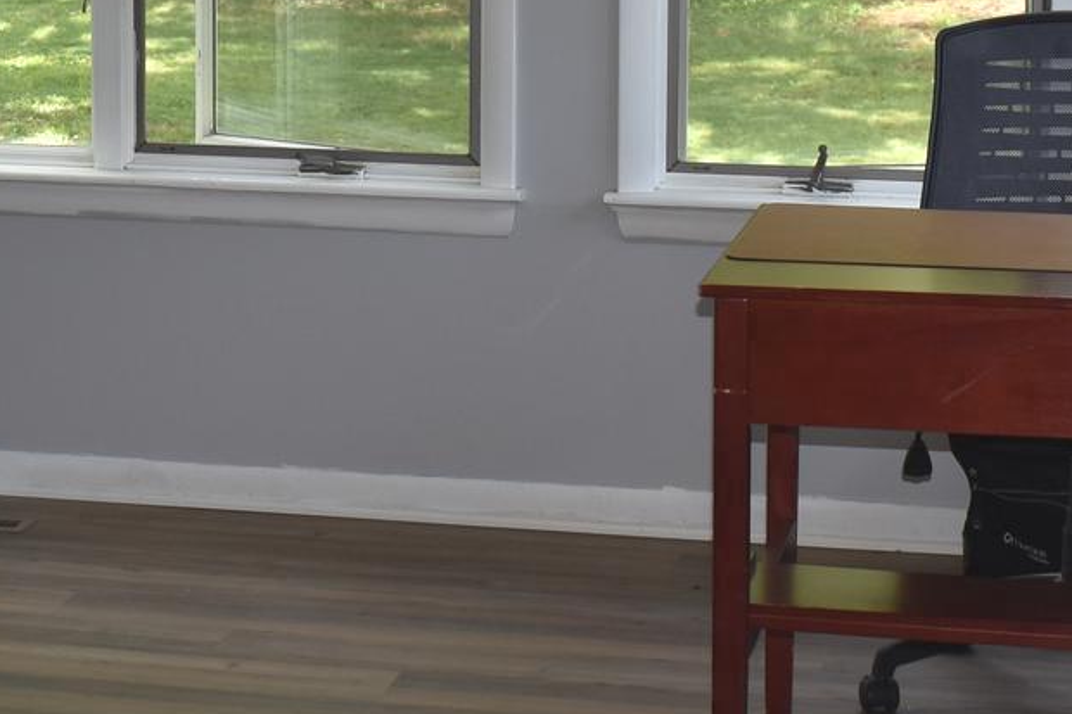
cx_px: 398
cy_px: -29
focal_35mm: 109
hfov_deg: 18.7
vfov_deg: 12.4
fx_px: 3245
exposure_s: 1/125
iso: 250
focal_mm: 22
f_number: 5.6
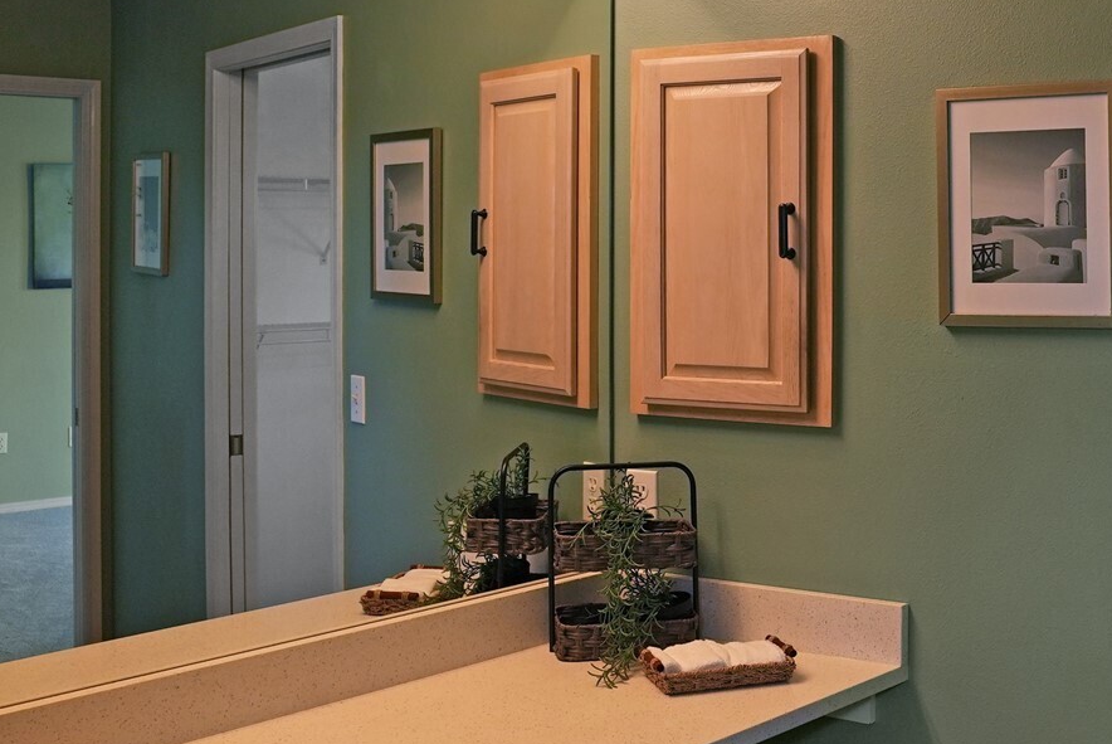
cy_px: 315
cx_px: 784
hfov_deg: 41.9
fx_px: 1422
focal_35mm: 46
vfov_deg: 29.3
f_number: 6.3
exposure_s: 1/80
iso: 800
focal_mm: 24
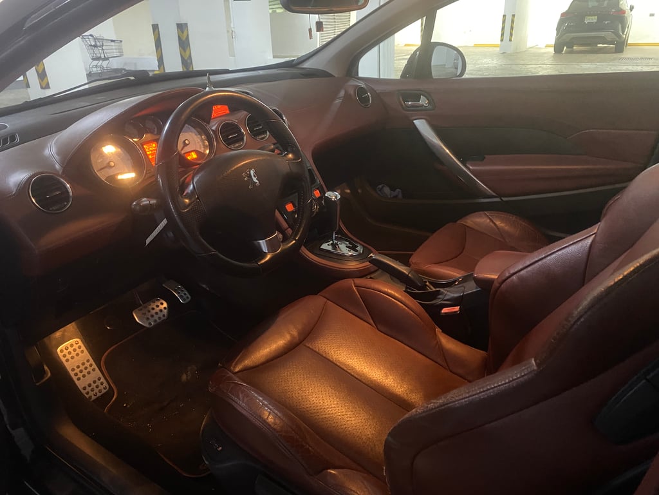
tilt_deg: -24.1
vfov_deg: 53.1
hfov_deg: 67.3
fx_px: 495
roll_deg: +1.7
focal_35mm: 26
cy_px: 248
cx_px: 330
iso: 800
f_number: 1.8
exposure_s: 1/24
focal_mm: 4.25
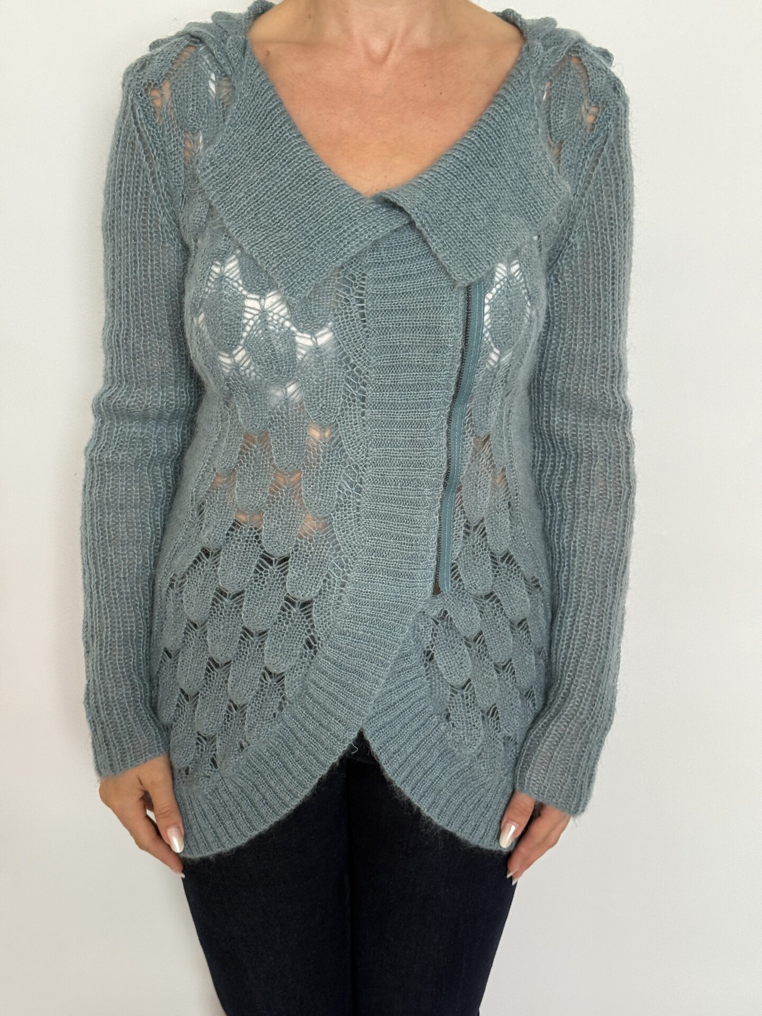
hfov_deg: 30.3
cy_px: 508
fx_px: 1409
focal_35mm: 48
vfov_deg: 39.7
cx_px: 381
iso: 100
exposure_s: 1/99
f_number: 1.78
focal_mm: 6.76
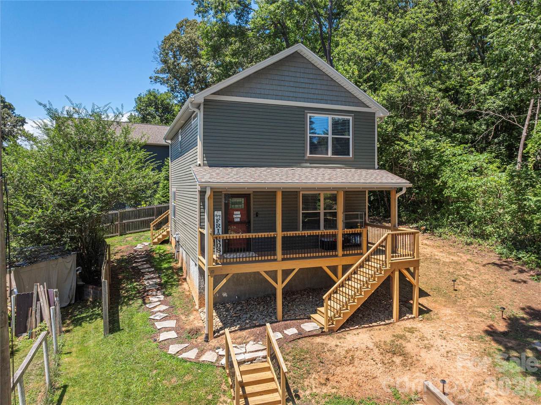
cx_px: 270
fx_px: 375
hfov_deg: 71.6
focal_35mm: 24
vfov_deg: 56.8
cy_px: 202
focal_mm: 12.29
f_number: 2.8
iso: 200
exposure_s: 1/2000
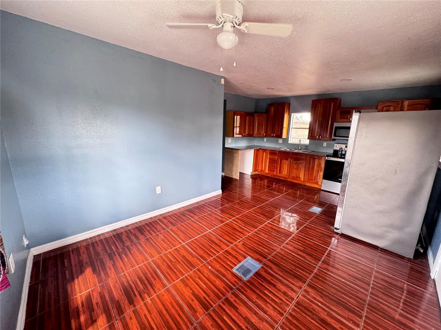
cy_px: 165
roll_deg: -1.7
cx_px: 220
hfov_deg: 102.1
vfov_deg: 85.7
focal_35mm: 14
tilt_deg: -12.3
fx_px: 178
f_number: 2.2
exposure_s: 1/60
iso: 500
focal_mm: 2.22
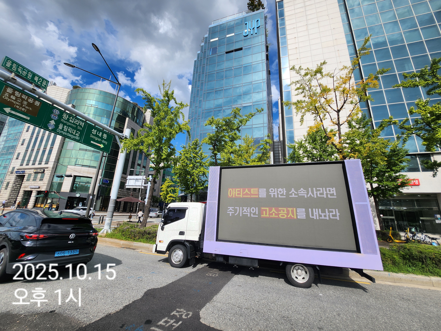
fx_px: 166
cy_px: 166
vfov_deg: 89.9
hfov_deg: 106.2
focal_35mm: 13
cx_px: 220
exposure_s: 1/1250
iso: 32
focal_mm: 1.7
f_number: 2.2
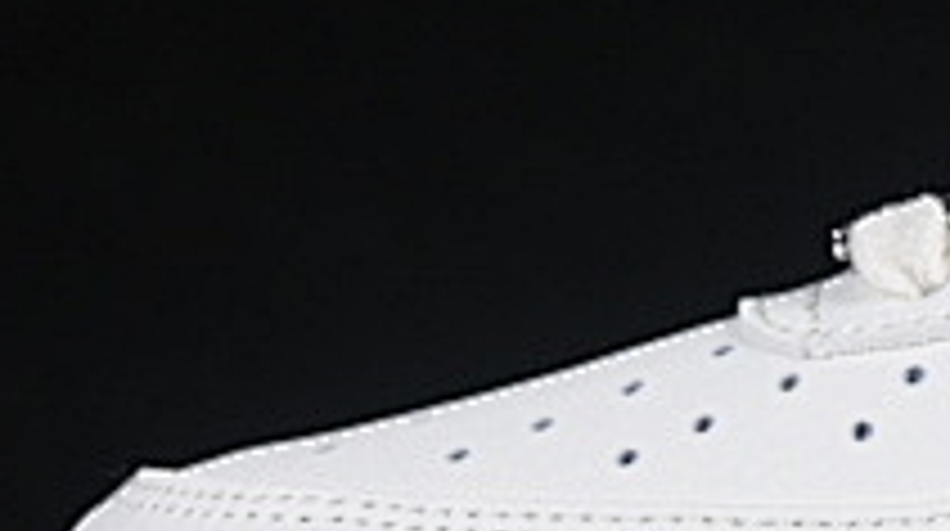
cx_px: 1657
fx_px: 10138
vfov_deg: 3.0
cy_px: 122
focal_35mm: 403
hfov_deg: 5.3
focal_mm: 50
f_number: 8
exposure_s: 1/80
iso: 160
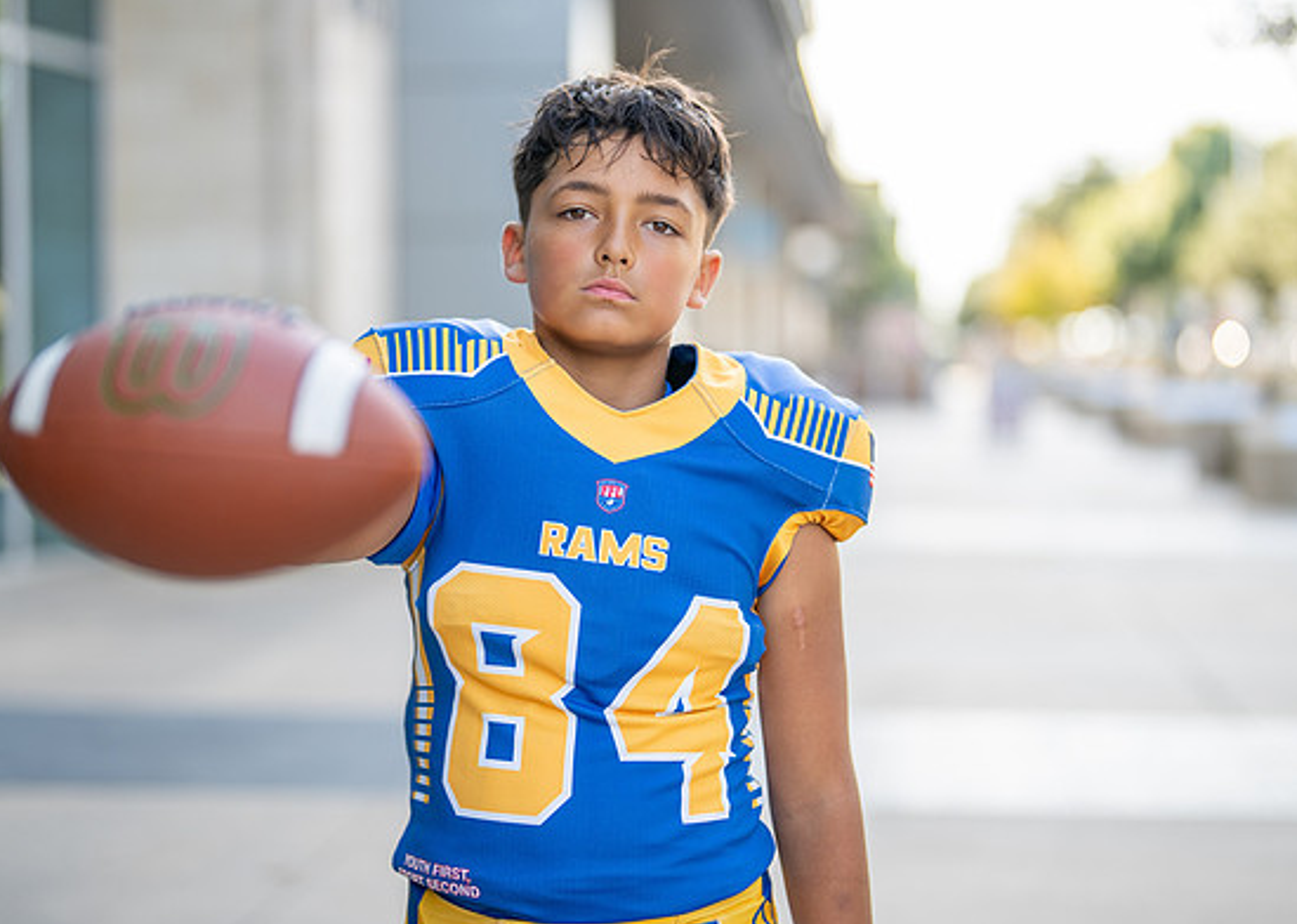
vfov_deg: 21.5
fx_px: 2429
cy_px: 434
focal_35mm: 66
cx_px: 616
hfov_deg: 29.9
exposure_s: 1/1600
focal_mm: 50
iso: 125
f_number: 1.2
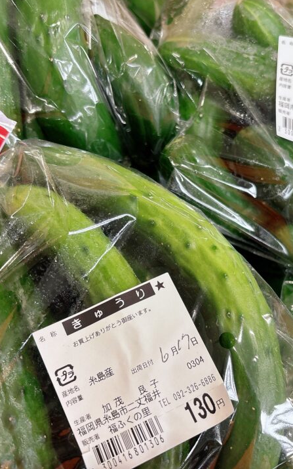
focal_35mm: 37
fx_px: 473
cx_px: 163
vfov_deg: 52.7
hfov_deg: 34.4
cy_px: 234
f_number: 1.6
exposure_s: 1/60
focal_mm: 5.96
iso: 125
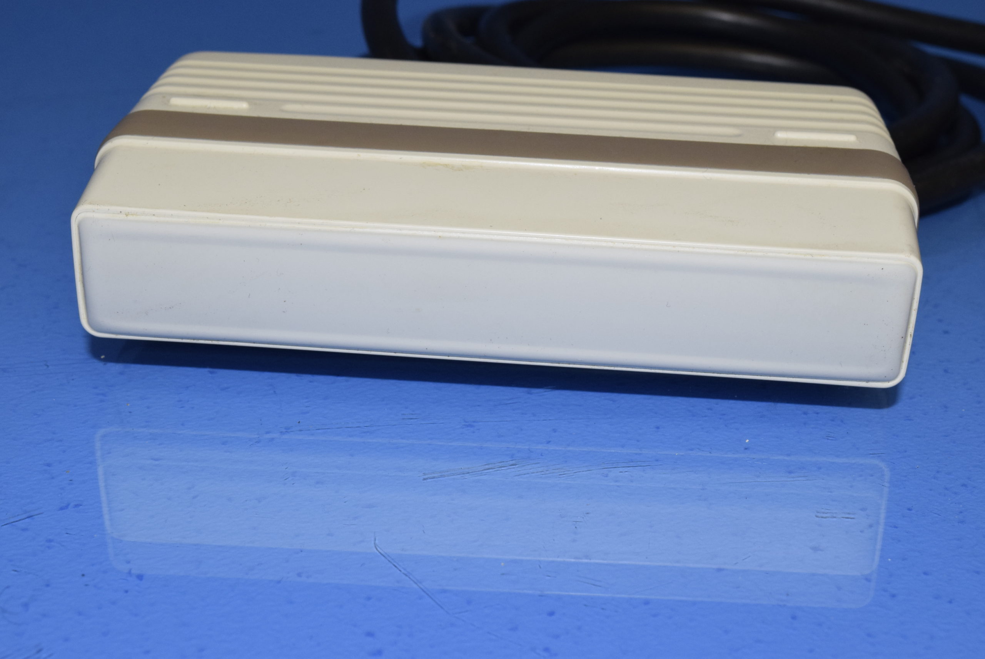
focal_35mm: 57
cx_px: 492
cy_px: 330
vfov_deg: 23.8
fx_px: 1561
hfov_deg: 35.0
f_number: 14
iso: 1250
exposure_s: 1/60
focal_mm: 38
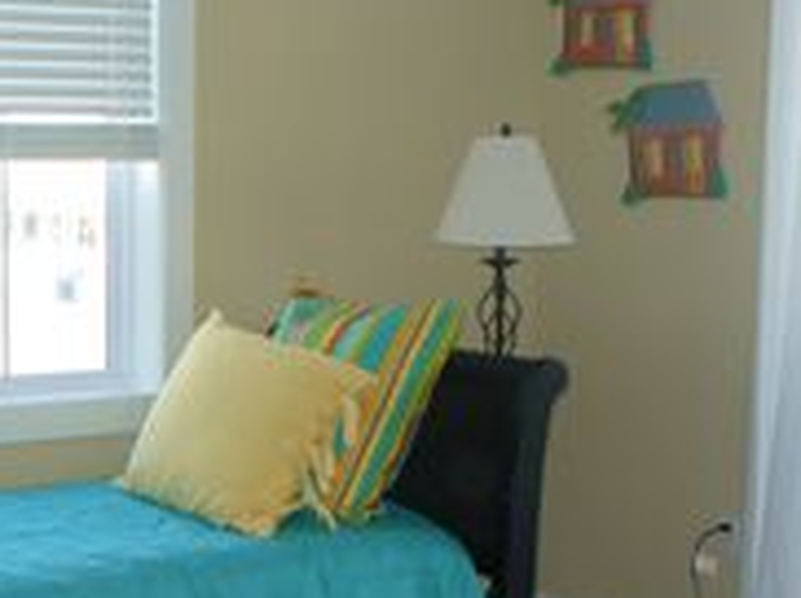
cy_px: 554
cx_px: 229
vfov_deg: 19.2
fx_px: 1733
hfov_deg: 25.8
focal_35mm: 75
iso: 100
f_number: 2.8
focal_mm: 6.1
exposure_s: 1/80
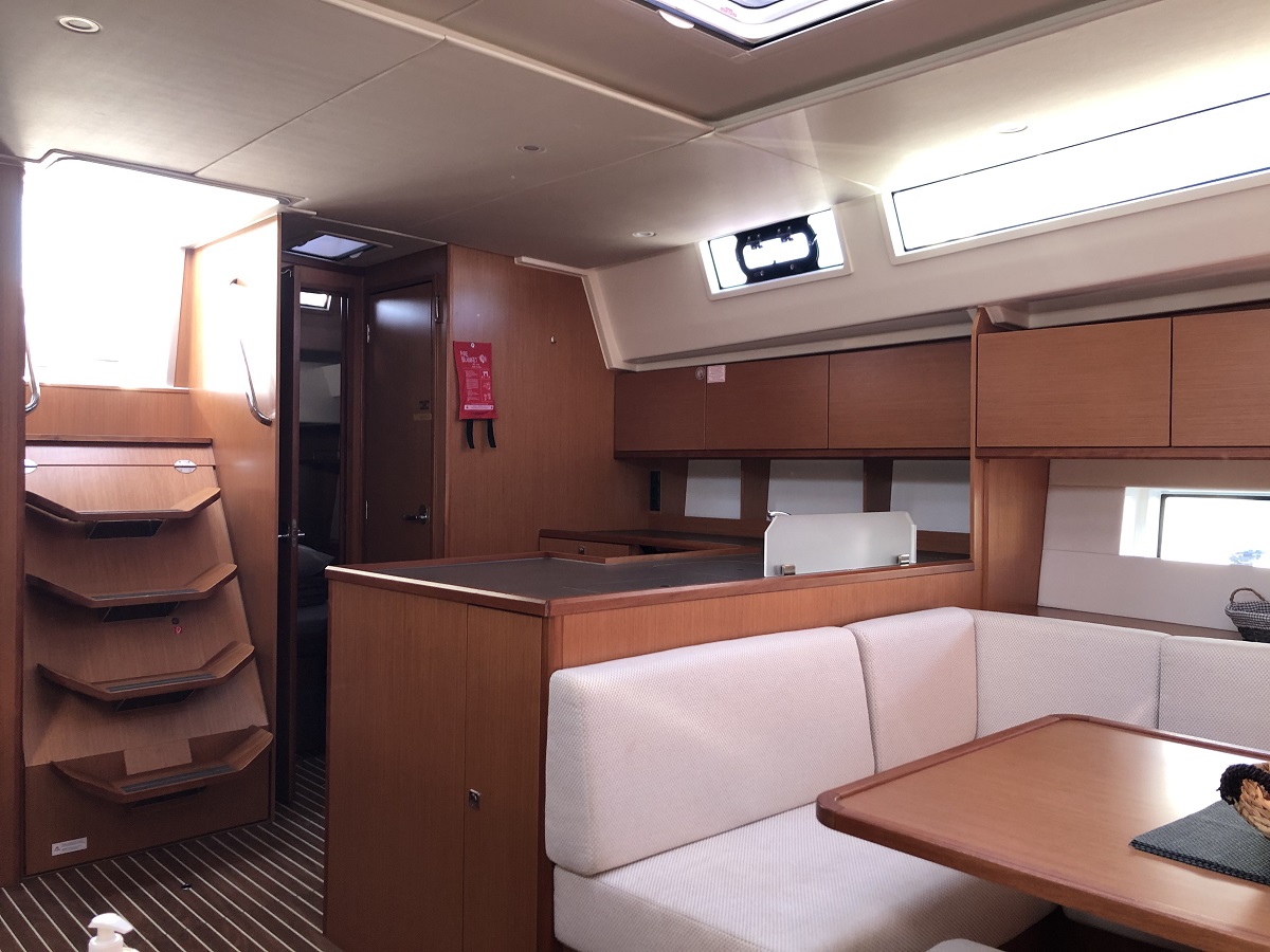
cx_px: 635
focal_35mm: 28
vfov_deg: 49.7
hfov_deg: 63.4
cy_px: 476
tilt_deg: +0.7
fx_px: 1027
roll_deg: +0.0
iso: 40
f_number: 1.8
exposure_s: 1/20
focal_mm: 4
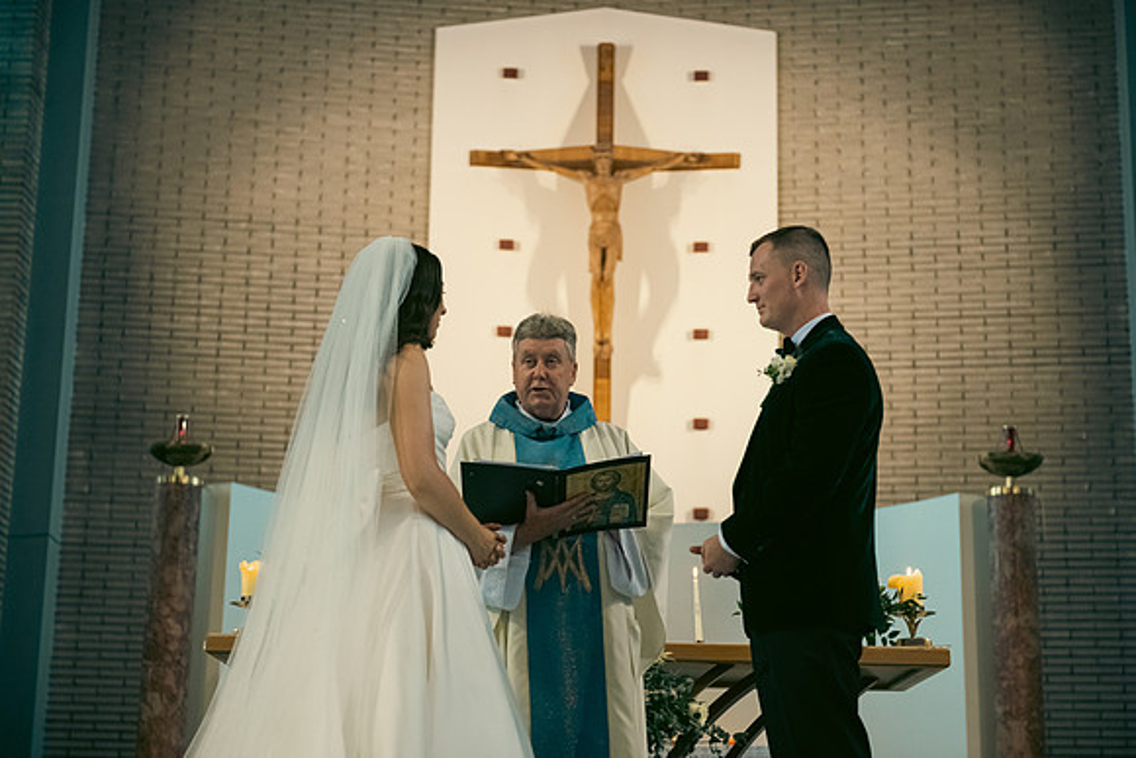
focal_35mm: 62
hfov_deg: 32.4
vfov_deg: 21.9
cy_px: 379
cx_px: 568
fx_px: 1957
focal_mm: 62
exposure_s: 1/160
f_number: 3.5
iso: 1000
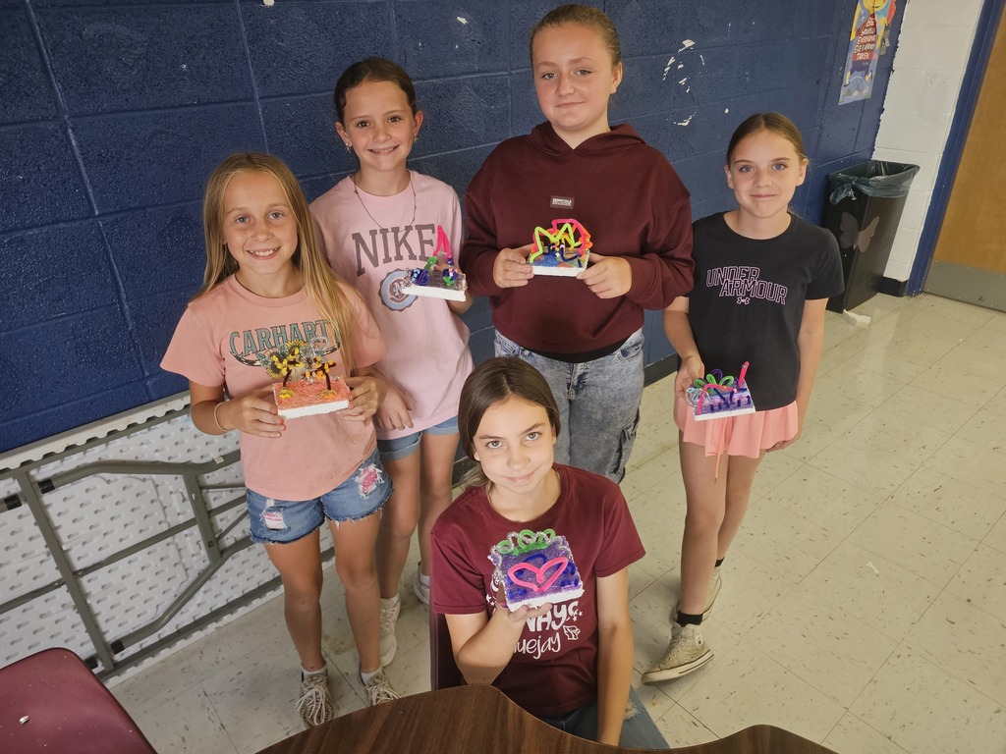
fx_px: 668
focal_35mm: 23
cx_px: 503
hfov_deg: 73.9
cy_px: 377
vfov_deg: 58.9
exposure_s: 1/120
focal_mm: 6.3
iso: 160
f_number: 1.7
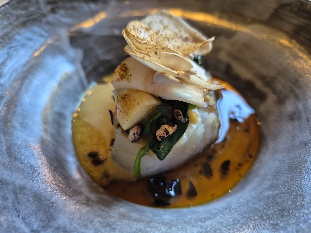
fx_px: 207
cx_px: 156
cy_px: 116
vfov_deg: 58.9
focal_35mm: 23
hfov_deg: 73.9
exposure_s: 1/100
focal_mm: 5.4
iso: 320
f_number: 1.8
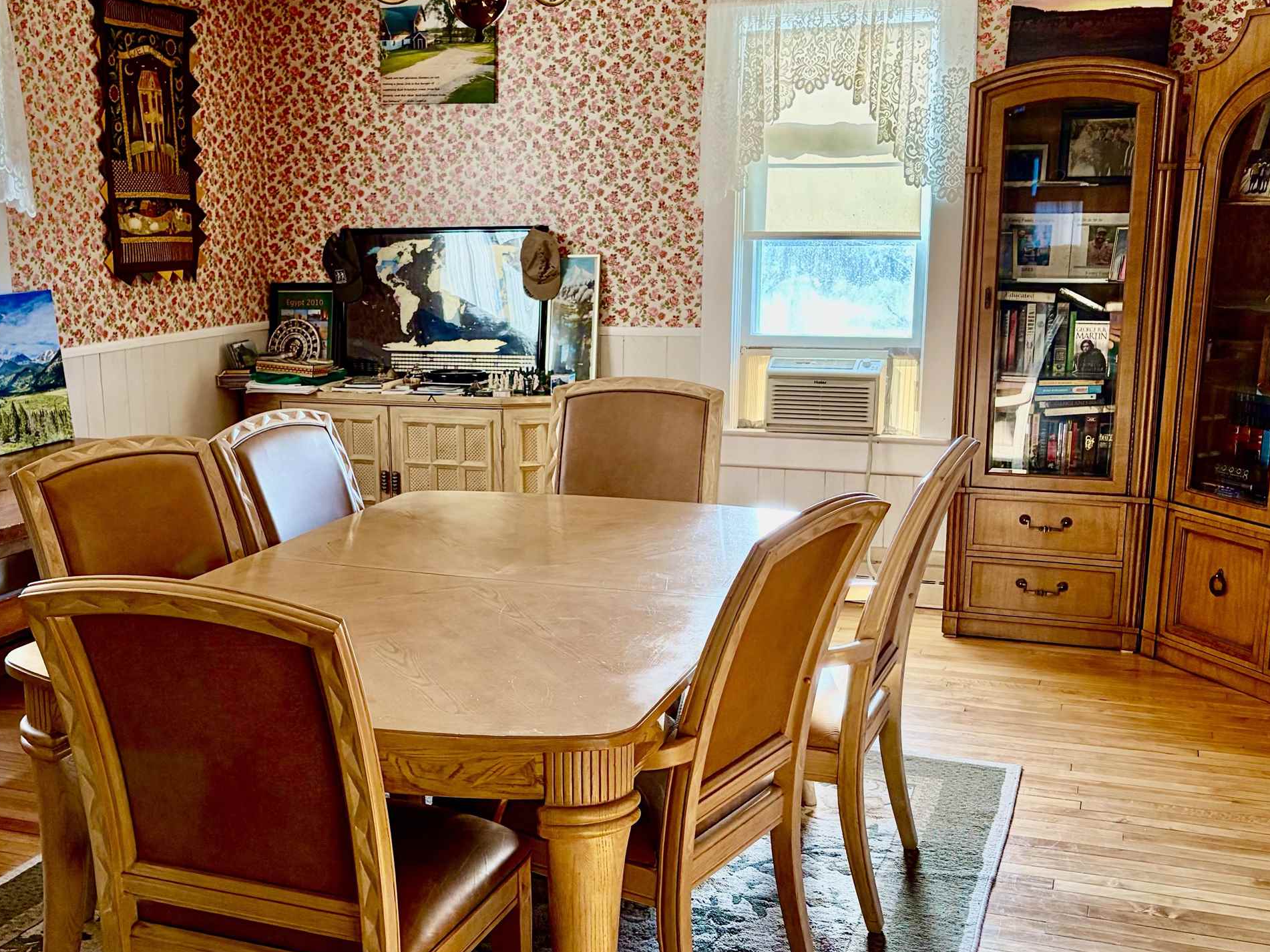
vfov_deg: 34.3
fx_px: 1541
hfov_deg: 44.4
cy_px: 519
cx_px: 471
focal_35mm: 42
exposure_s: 1/120
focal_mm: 5.96
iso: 200
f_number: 1.6
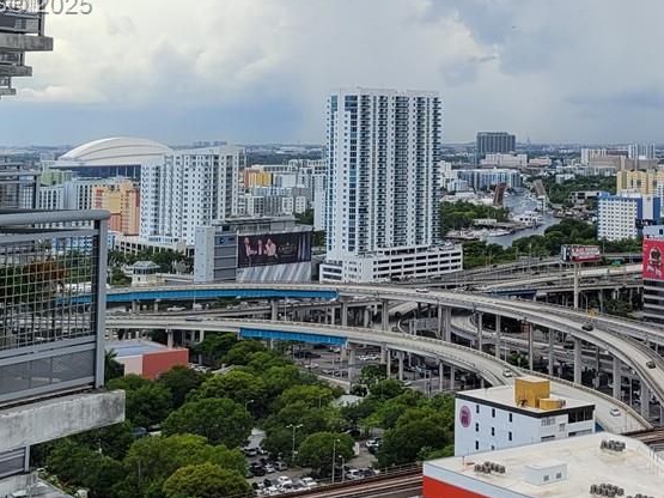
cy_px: 6
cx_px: 665
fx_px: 1438
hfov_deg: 24.8
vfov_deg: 19.1
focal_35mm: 75
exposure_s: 1/1899
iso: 40
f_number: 1.8
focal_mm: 5.4
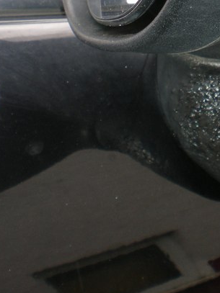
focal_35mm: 93
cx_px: 182
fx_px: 788
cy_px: -22
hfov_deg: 15.8
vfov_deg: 20.2
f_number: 4.6
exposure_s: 1/39.8
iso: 50
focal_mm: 6.3
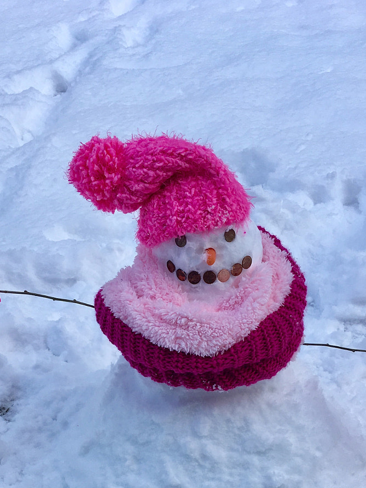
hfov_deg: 28.0
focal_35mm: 52
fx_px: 733
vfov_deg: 35.0
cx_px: 171
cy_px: 428
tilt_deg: -44.2
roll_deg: +4.4
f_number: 2.2
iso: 25
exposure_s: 1/388
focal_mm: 4.15
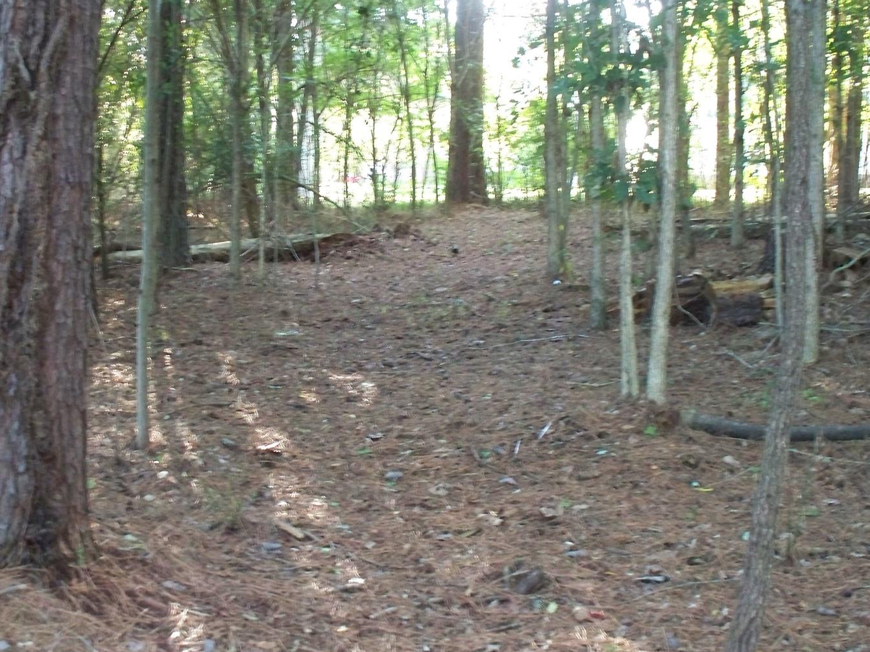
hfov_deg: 34.8
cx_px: 352
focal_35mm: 55
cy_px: 287
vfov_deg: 26.5
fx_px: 1382
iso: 400
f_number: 2.8
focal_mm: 7.54
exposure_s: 1/40
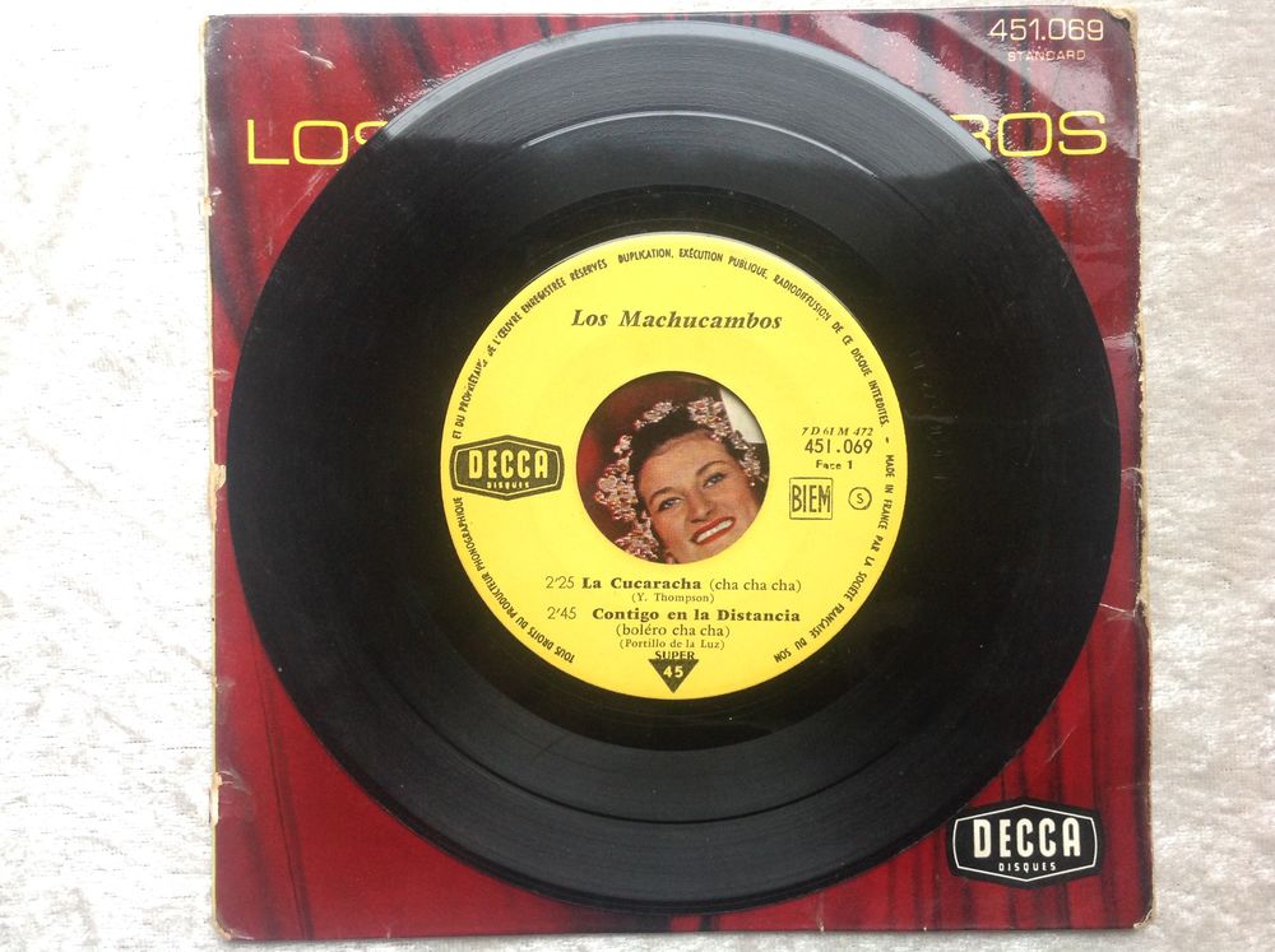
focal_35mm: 35
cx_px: 638
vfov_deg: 40.6
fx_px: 1287
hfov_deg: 52.7
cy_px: 476
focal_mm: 4.28
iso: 100
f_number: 2.4
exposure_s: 1/15
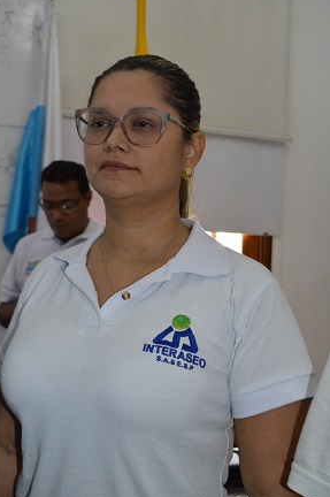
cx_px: 159
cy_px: 247
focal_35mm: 47
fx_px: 648
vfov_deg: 42.0
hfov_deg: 28.6
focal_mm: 30
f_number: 5.6
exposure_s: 1/125
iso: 1600
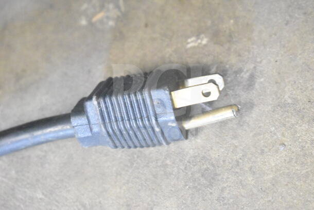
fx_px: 720
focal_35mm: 82
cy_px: 105
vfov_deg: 16.6
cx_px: 157
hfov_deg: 24.6
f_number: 5.6
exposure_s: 1/60
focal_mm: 55
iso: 25600
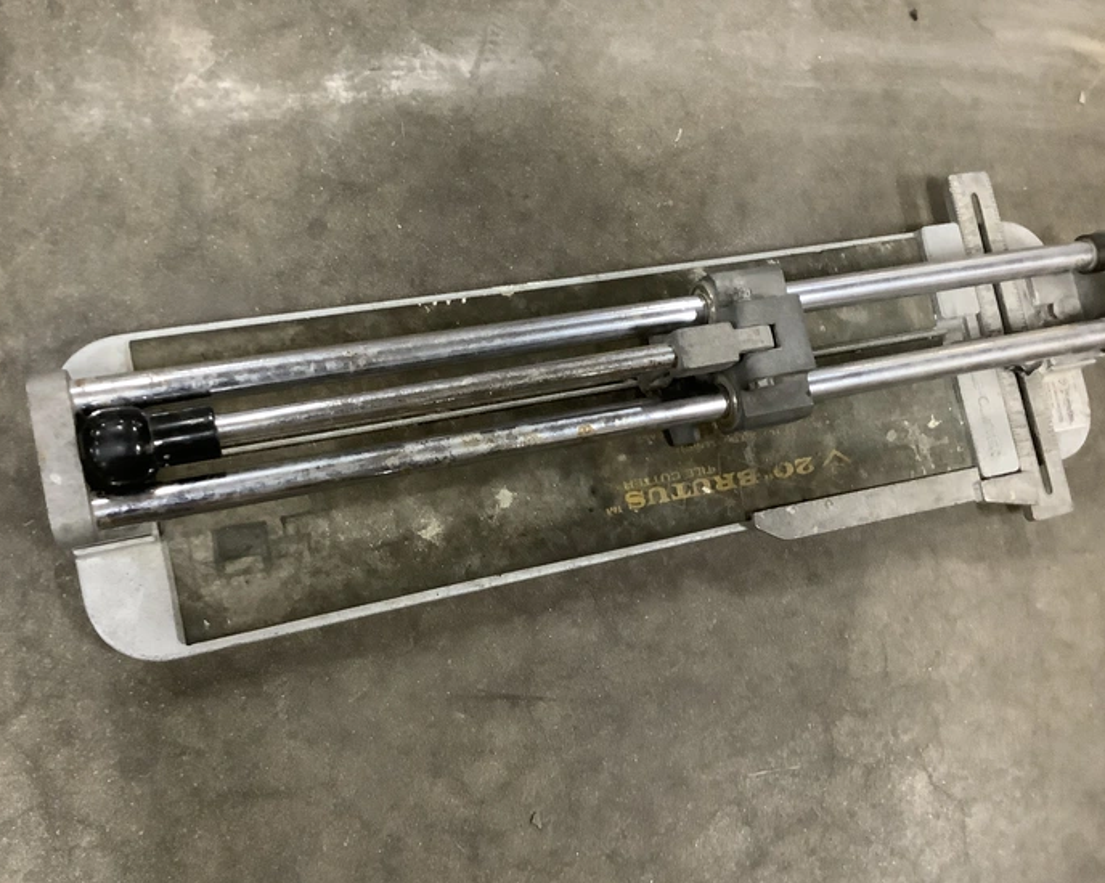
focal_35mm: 33
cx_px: 591
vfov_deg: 44.5
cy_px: 450
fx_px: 1079
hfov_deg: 54.2
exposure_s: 1/33
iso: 400
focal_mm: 3.3
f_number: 2.4
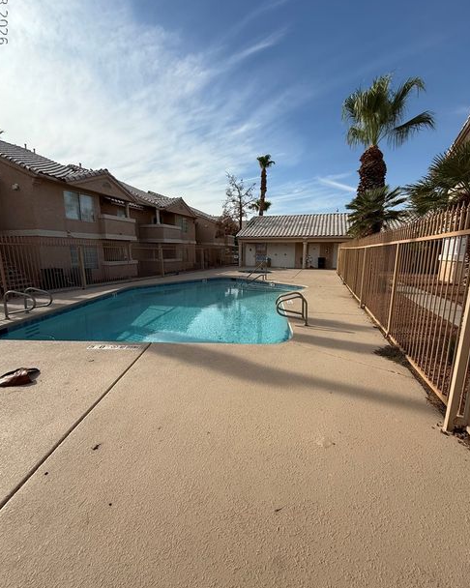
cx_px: 235
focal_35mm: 15
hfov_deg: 84.0
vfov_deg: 96.8
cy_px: 297
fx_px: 261
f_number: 2.2
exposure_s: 1/2506
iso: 50
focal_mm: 2.22
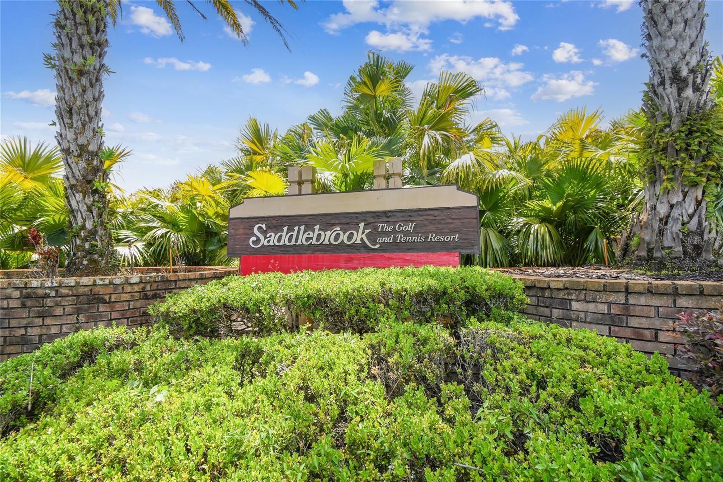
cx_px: 362
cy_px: 241
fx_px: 301
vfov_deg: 77.3
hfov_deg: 100.4
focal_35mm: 15
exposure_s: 1/160
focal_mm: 10
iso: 100
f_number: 7.1
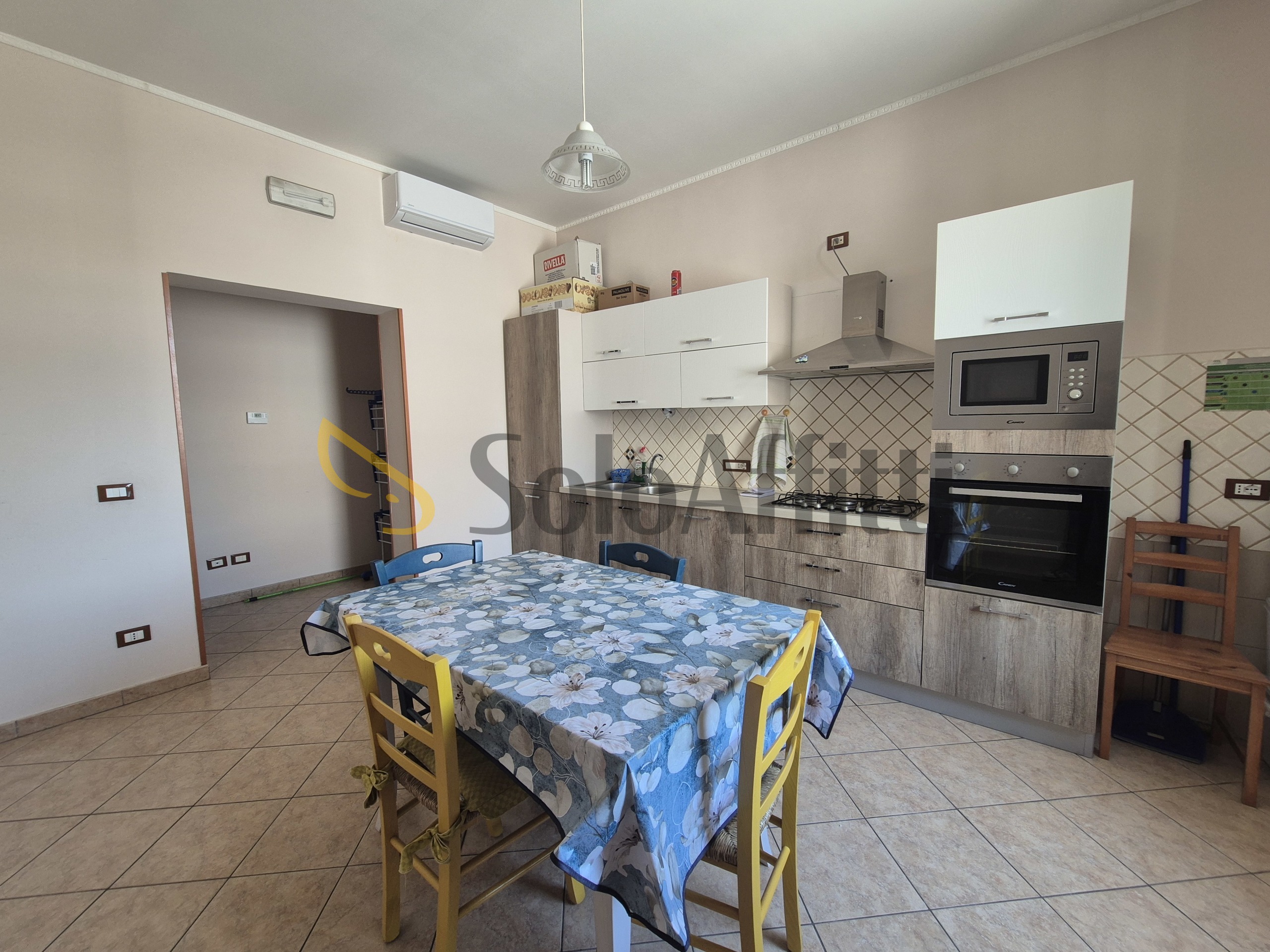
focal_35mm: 13
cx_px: 635
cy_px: 476
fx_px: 477
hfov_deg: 106.2
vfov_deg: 89.9
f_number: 2.2
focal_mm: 2.2
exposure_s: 1/50
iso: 100
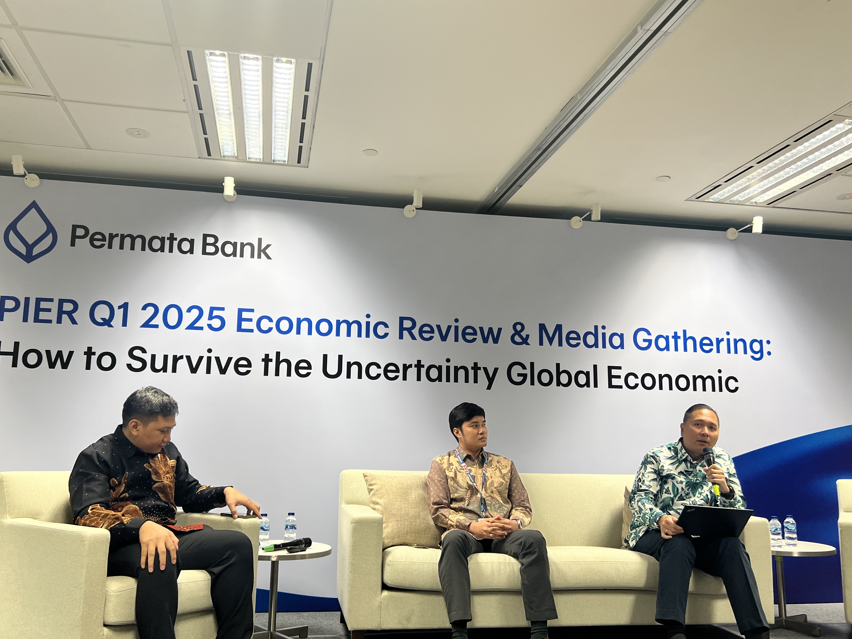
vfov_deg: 48.2
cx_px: 388
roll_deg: -1.3
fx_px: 714
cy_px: 335
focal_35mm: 29
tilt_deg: +9.8
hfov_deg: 61.6
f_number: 1.5
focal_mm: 5.7
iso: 100
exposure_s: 1/100
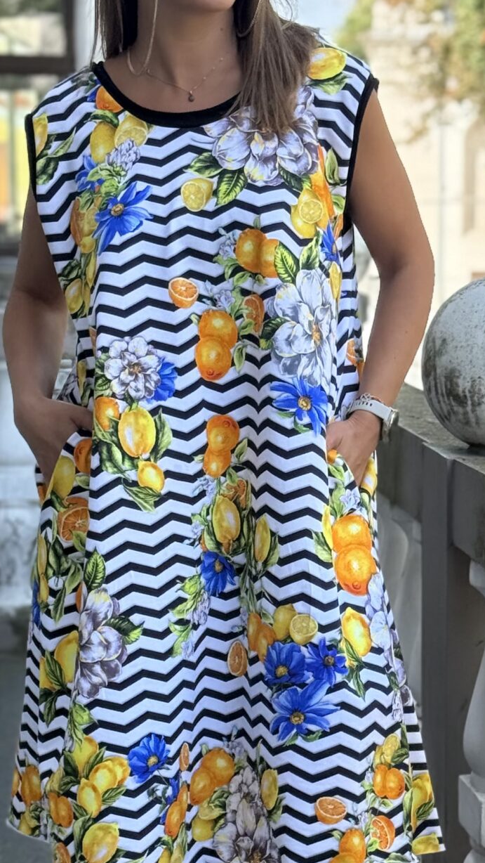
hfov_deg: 11.1
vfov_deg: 19.6
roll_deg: -0.7
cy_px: 557
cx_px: 326
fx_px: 2491
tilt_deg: -9.3
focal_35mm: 109
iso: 100
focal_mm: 6.76
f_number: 1.78
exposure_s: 1/1203
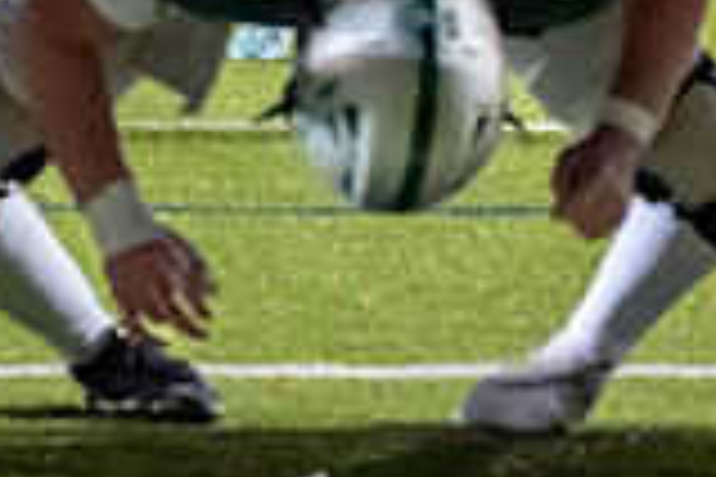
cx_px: 433
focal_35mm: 597
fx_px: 11873
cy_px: -759
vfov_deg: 2.3
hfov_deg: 3.5
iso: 10000
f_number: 2.8
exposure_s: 1/1000
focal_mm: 105
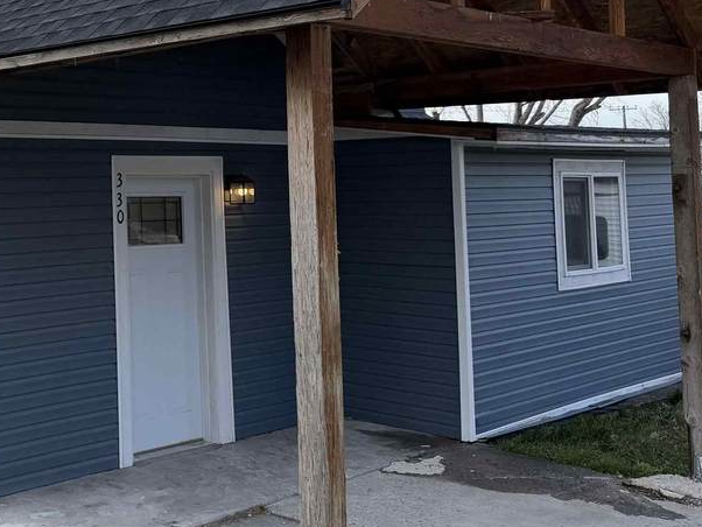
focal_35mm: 51
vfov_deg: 28.0
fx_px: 1035
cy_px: 113
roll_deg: -0.5
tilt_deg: +4.0
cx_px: 42
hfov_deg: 34.9
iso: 80
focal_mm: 6.76
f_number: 1.78
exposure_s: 1/1553
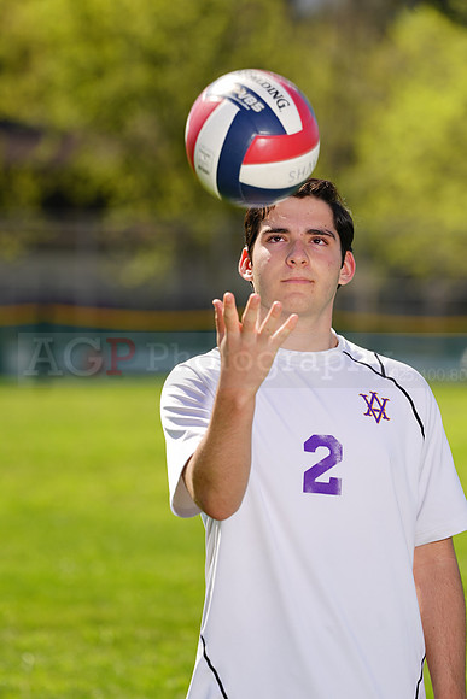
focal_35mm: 306
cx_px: 234
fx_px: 5950
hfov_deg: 4.5
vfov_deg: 6.7
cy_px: 350
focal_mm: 306
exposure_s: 1/200
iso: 64
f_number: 7.1
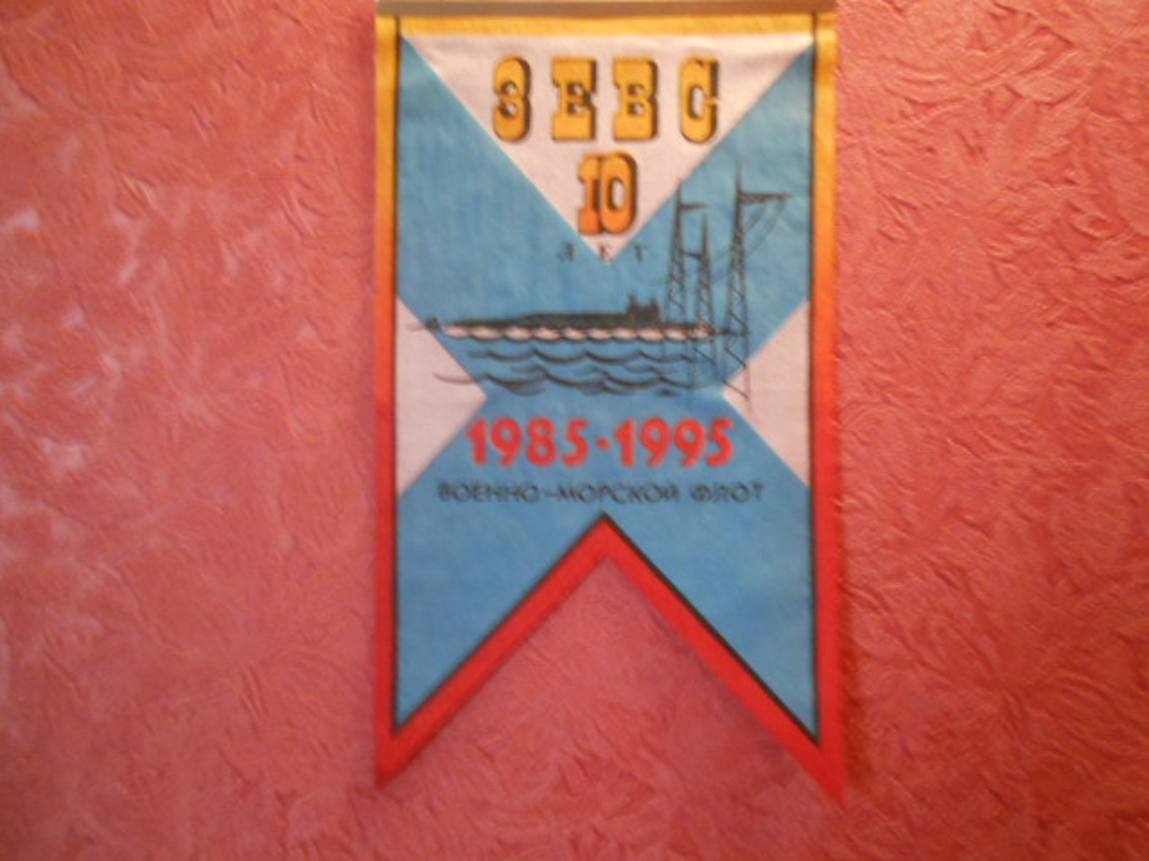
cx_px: 574
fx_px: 863
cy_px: 430
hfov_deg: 67.3
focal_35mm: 26
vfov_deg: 53.1
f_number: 3.2
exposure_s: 1/8
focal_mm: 4.6
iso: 720
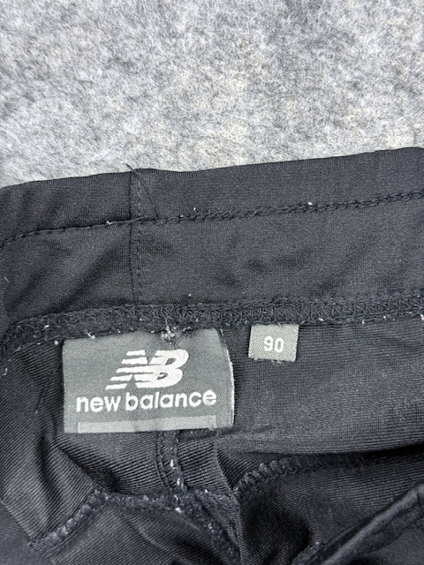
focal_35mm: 48
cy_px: 282
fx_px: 784
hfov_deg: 30.3
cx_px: 212
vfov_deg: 39.7
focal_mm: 6.76
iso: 64
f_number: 1.78
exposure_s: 1/50
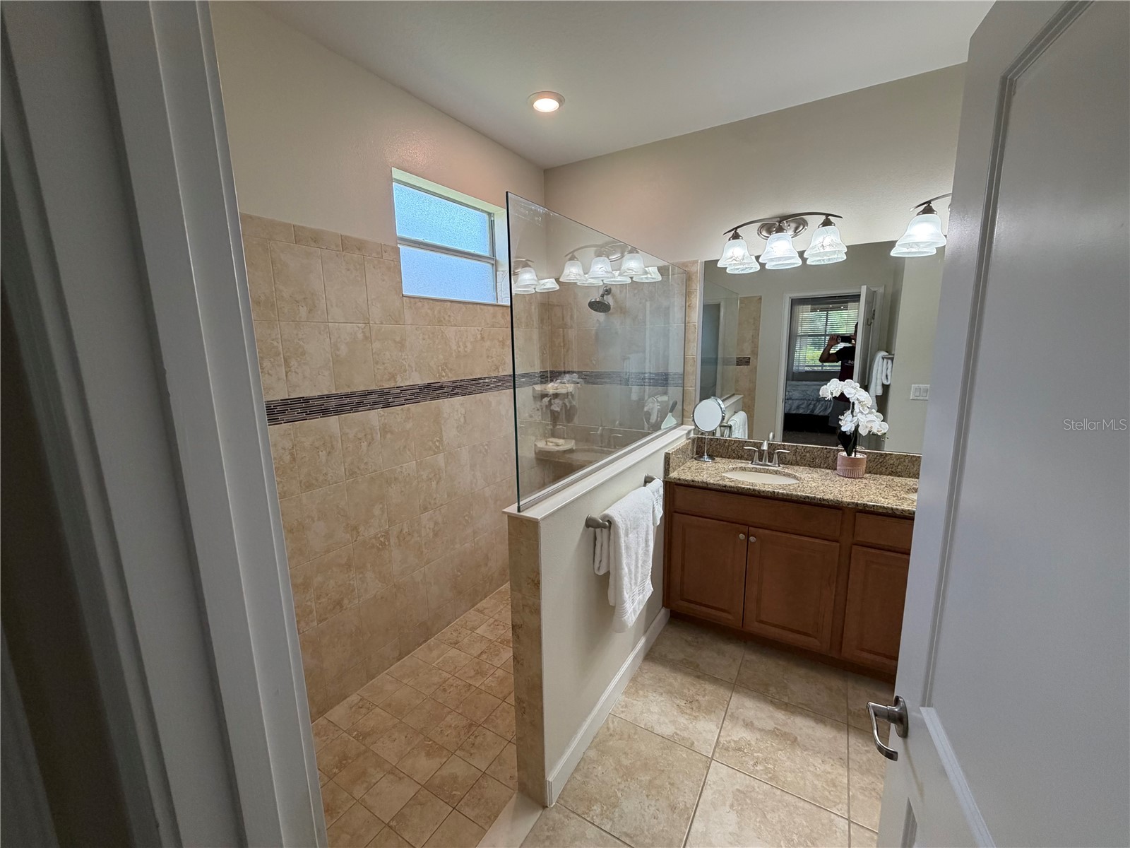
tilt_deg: -10.1
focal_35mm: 14
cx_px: 565
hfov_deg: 102.1
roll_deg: +1.5
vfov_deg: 85.7
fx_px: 457
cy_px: 424
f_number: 2.2
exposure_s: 1/120
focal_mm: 2.22
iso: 200
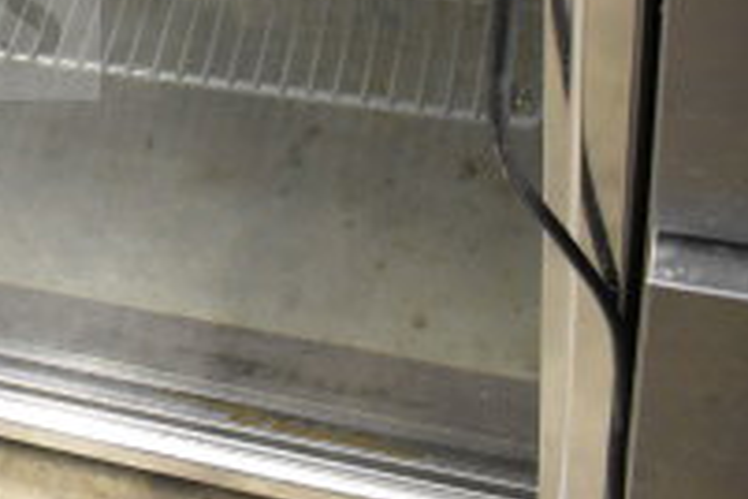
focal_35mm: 82
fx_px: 1704
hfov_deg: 21.4
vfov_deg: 15.6
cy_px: -196
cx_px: -320
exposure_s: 1/30
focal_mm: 18
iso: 3600
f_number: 3.5
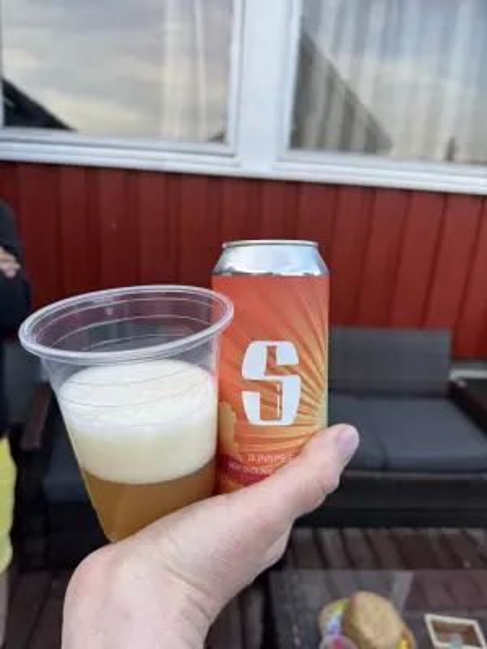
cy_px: 324
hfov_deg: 56.8
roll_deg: -4.1
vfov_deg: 71.6
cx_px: 244
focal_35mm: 24
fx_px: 450
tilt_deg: -16.0
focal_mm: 6.76
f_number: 1.78
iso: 100
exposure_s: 1/121
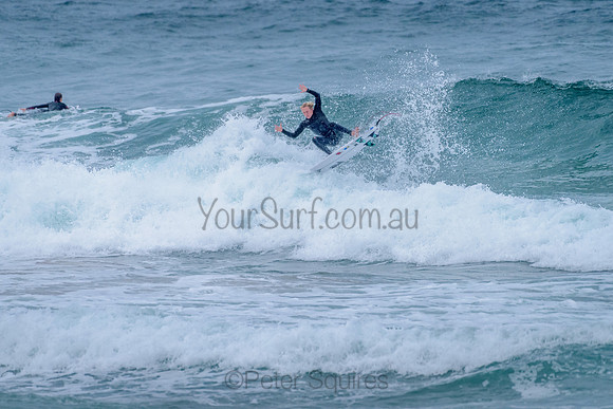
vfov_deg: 2.2
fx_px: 10436
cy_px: 159
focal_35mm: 613
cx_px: 307
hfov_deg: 3.4
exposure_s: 1/2000
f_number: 5.6
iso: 2000
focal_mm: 500
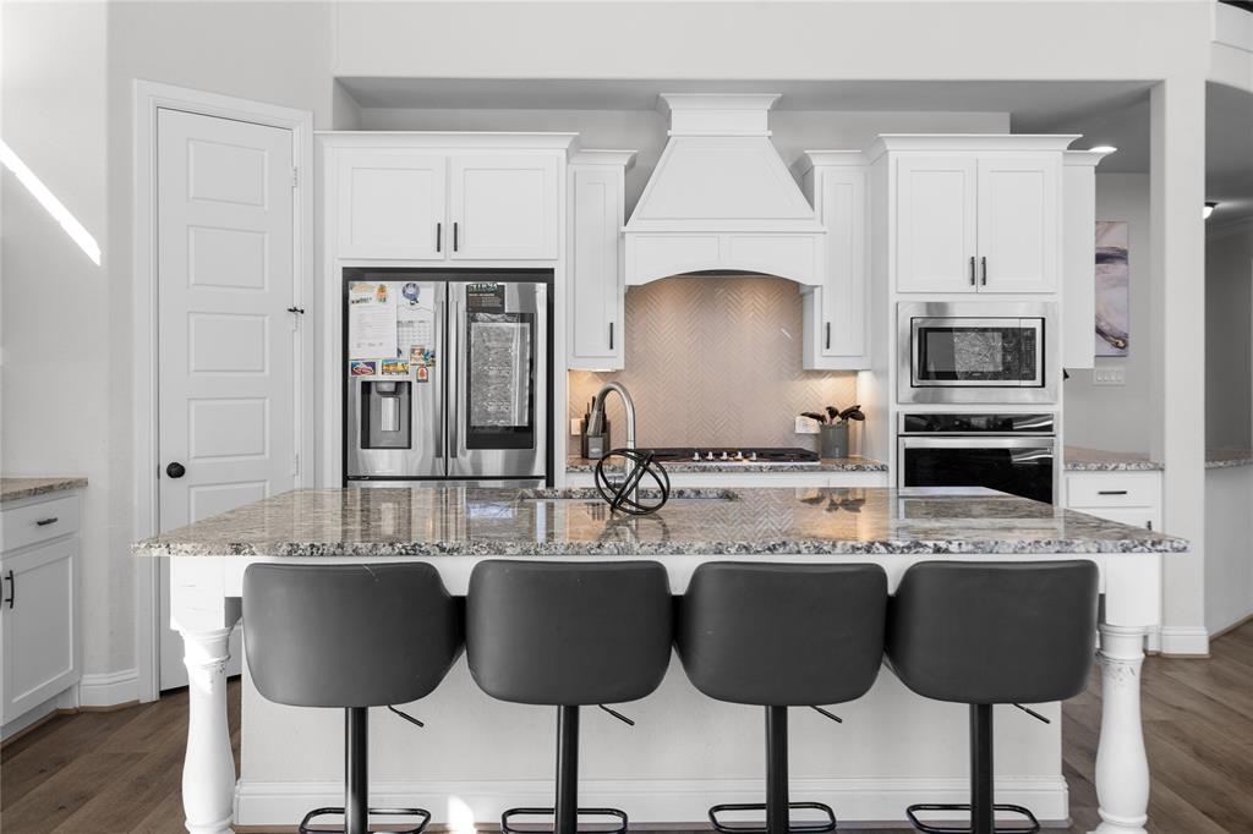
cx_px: 626
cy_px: 417
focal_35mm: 31
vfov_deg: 42.3
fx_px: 1079
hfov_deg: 60.3
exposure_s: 1/2
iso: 640
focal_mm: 31
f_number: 7.1
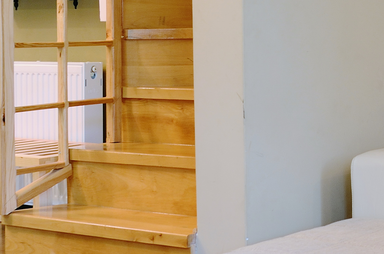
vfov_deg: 14.1
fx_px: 1022
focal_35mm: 96
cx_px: 407
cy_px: 46
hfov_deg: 20.4
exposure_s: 1/1.6
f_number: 6.3
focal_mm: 18
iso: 100
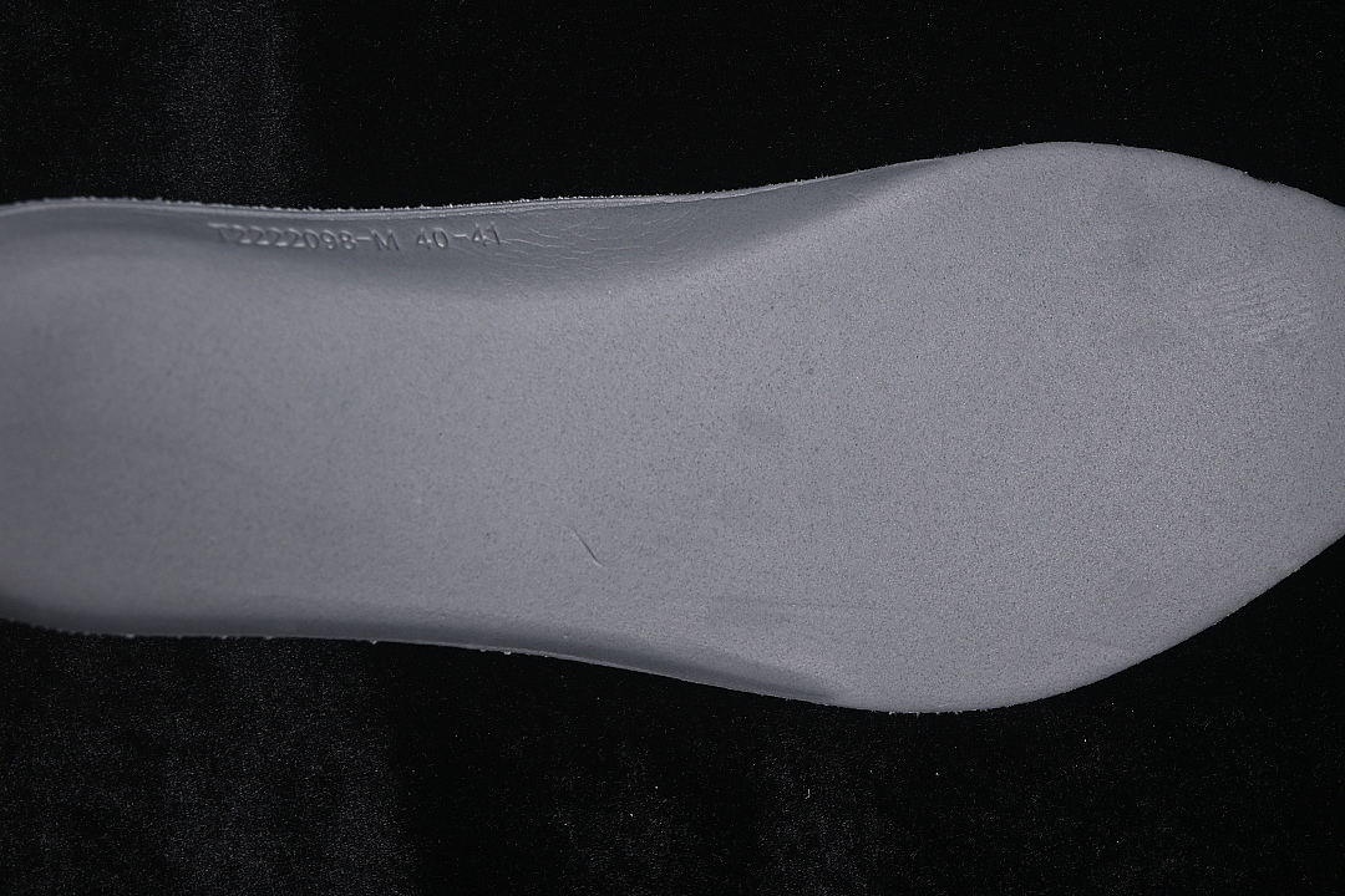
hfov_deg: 27.0
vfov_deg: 18.2
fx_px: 2802
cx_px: 672
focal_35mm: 75
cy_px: 448
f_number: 7.1
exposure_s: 1/80
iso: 160
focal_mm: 50
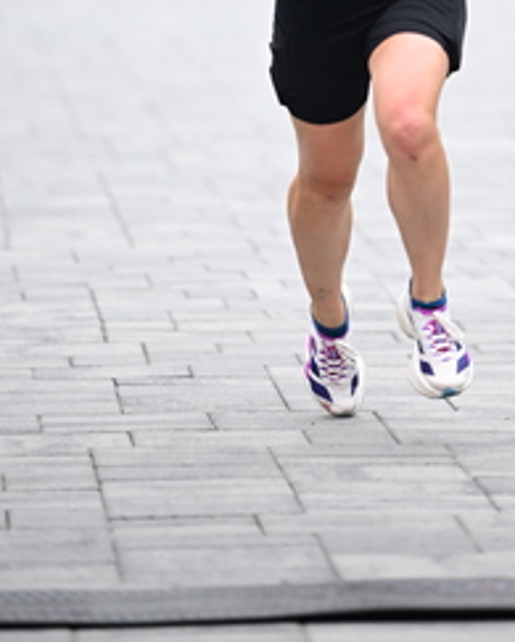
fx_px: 7264
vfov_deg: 5.0
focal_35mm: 382
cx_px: 368
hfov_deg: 4.1
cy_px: -16
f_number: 2.8
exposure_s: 1/1250
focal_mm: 180
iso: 1250
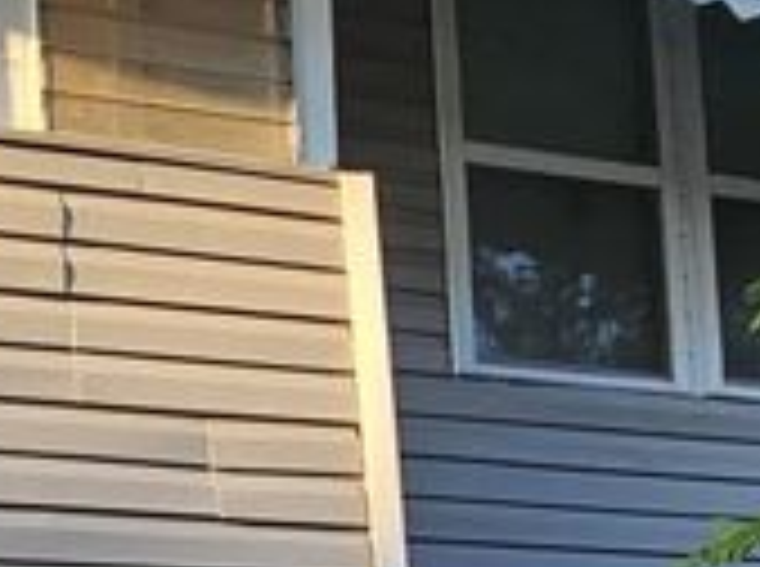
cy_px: 706
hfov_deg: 21.8
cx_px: -283
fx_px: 1731
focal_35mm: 79
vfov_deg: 17.6
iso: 50
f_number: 2.2
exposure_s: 1/188
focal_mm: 2.2
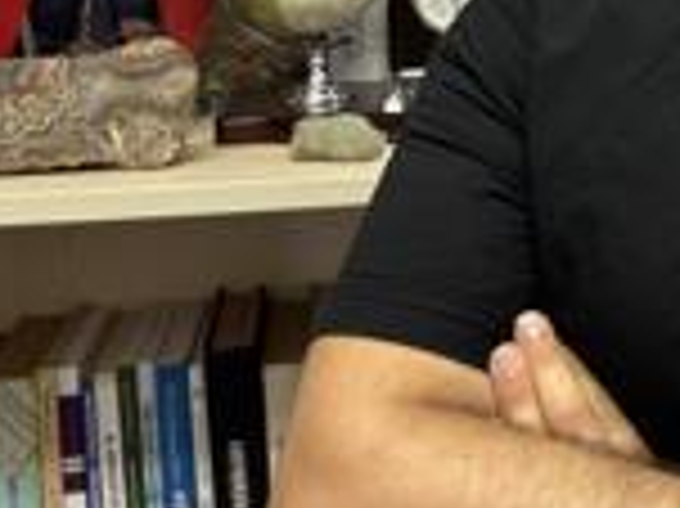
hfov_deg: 20.8
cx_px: 847
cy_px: -63
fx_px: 1708
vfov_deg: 16.4
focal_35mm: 87
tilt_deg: -4.3
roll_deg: +0.4
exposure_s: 1/50
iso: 100
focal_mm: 6.76
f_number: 1.78
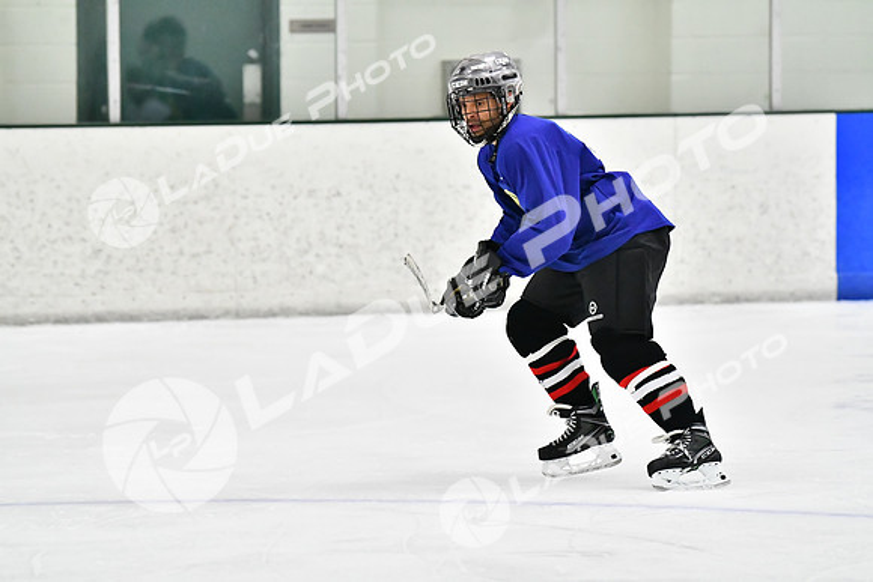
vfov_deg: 7.0
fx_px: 4730
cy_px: 291
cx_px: 436
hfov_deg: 10.5
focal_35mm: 195
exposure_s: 1/1600
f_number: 2.8
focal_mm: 130
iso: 6400
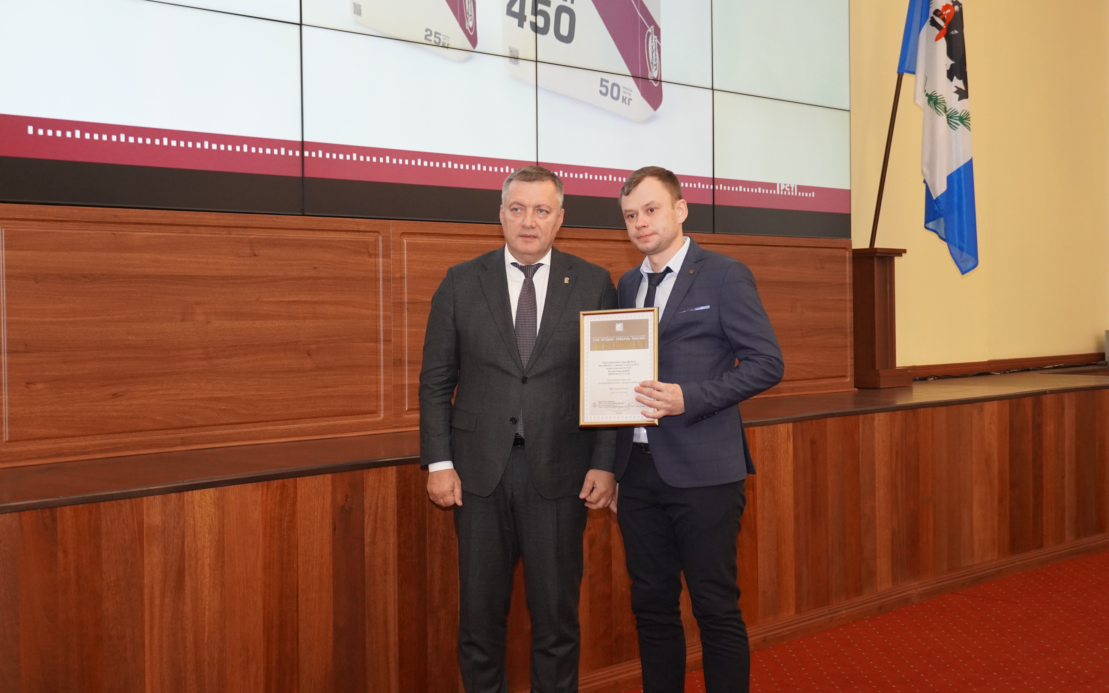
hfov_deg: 42.2
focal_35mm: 48
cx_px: 554
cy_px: 328
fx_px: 1436
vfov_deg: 27.1
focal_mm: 31
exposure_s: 1/160
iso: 1600
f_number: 4.5
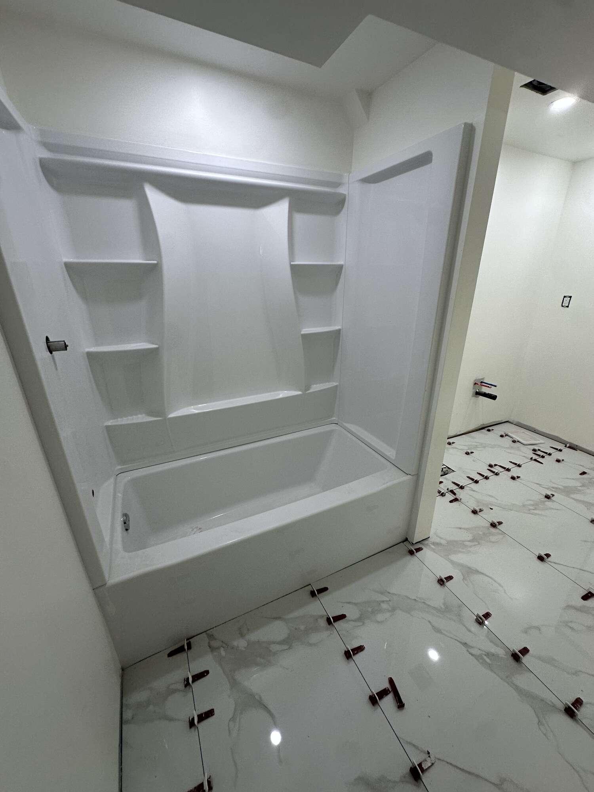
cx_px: 297
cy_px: 396
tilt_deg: -21.1
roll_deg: +0.2
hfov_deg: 85.7
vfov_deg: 102.1
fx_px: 320
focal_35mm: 14
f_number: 2.2
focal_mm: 2.22
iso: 125
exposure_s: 1/120
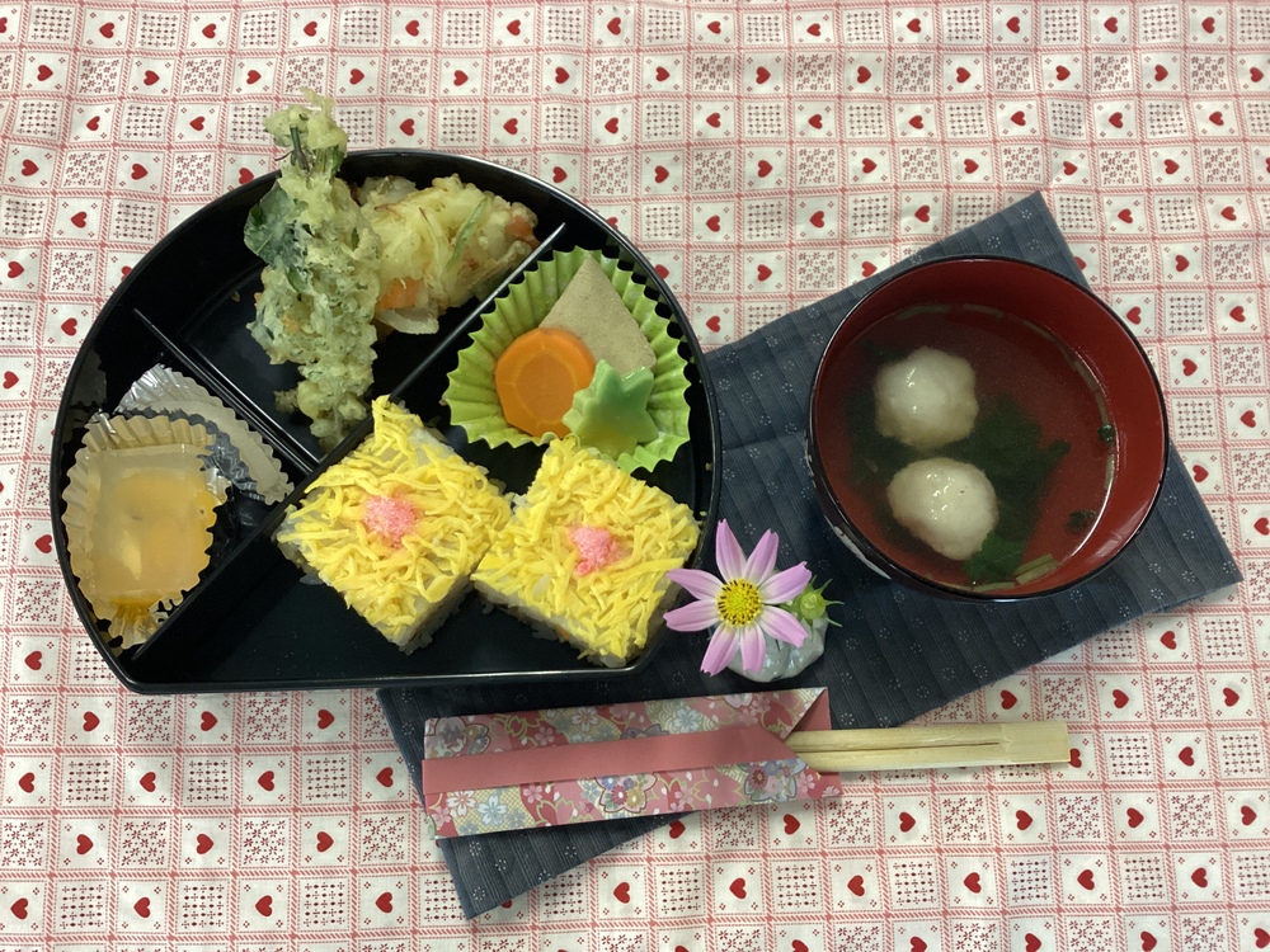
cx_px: 635
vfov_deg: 45.4
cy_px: 476
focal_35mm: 31
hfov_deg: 58.4
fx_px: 1137
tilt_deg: -76.4
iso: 320
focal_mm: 3.3
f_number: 2.4
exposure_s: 1/60
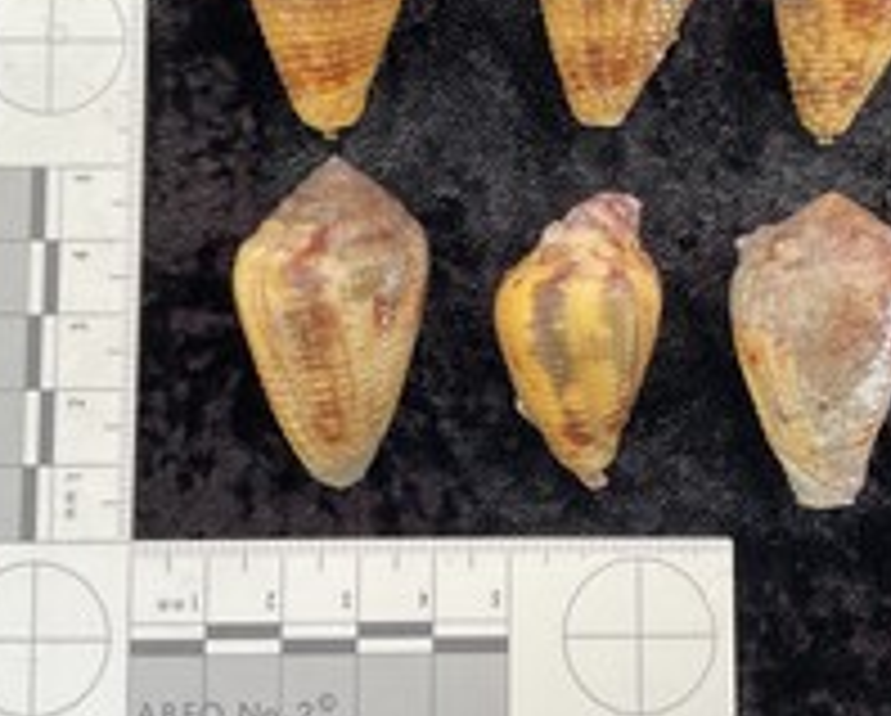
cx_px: 576
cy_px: 236
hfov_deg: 37.0
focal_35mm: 50
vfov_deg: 30.1
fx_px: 1320
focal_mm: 3
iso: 64
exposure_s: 1/50
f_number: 1.8
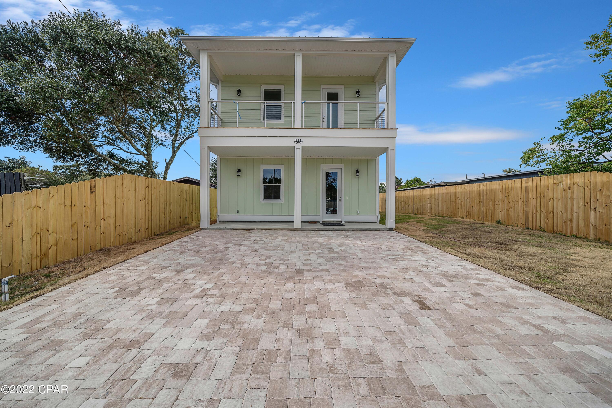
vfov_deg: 90.0
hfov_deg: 112.6
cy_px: 204
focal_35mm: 12
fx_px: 204
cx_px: 306
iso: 100
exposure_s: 1/1000
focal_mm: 12
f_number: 5.6
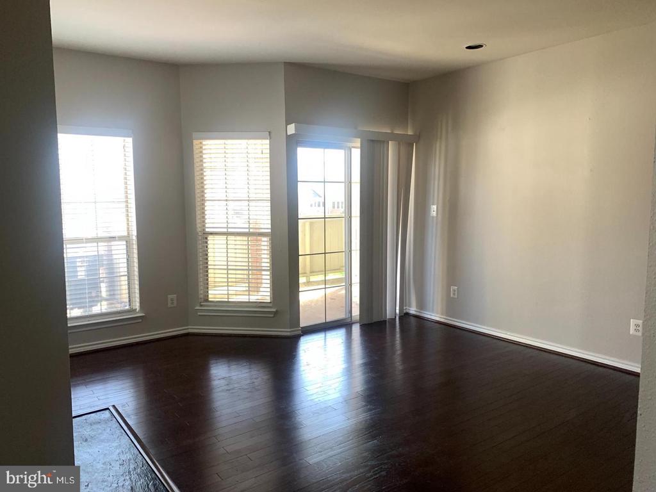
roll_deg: -0.6
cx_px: 328
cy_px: 246
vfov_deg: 53.1
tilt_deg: -8.9
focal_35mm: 26
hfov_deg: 67.3
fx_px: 493
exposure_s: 1/119
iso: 100
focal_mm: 4.25
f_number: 1.8
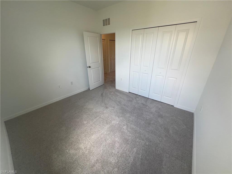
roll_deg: -0.1
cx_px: 116
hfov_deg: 106.2
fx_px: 87
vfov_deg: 89.9
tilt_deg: -23.7
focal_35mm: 13
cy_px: 87
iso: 64
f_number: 1.8
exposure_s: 1/99
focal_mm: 1.57
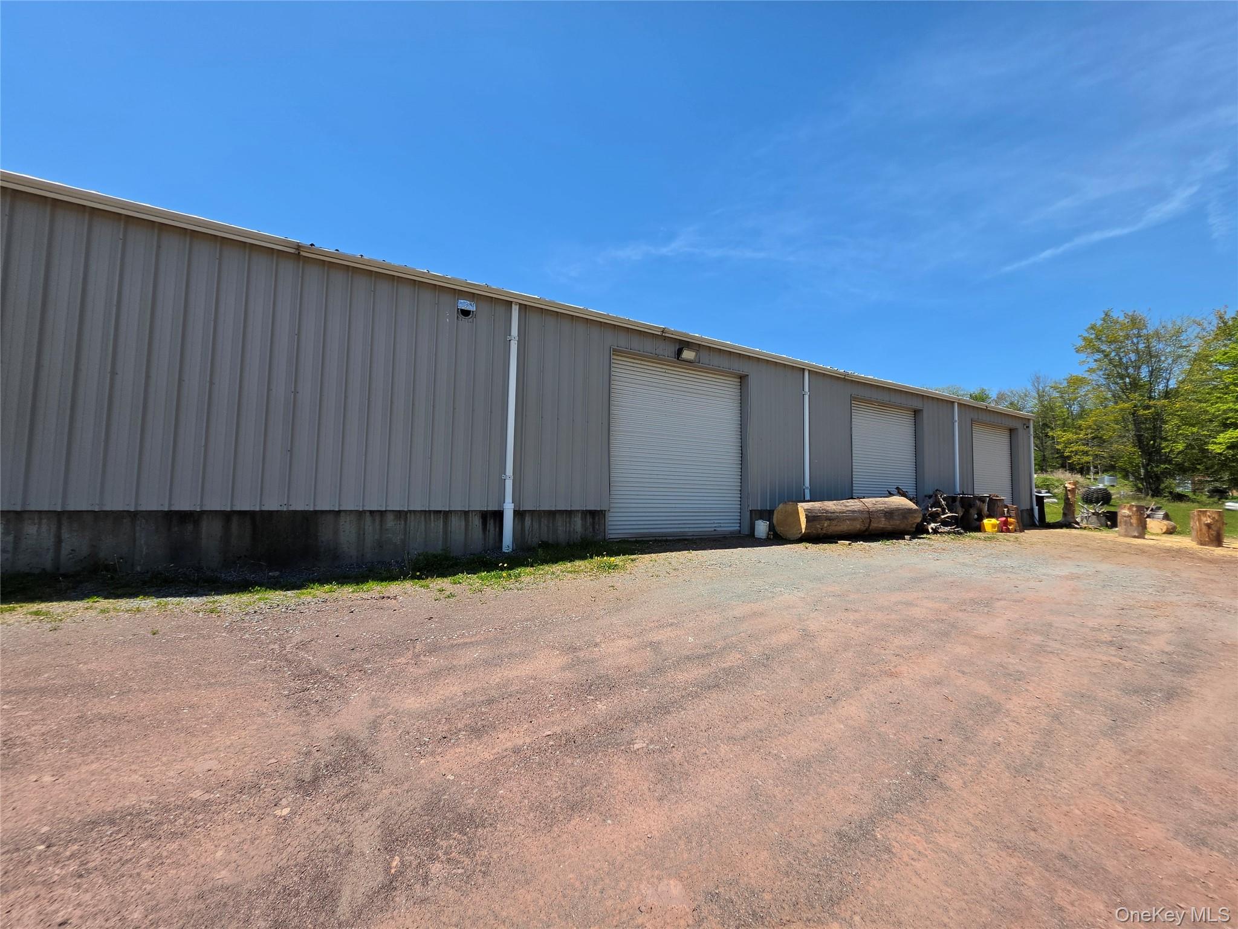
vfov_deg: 89.9
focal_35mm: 13
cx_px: 619
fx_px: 465
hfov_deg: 106.2
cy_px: 464
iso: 32
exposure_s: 1/1395
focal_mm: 2.2
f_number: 1.9
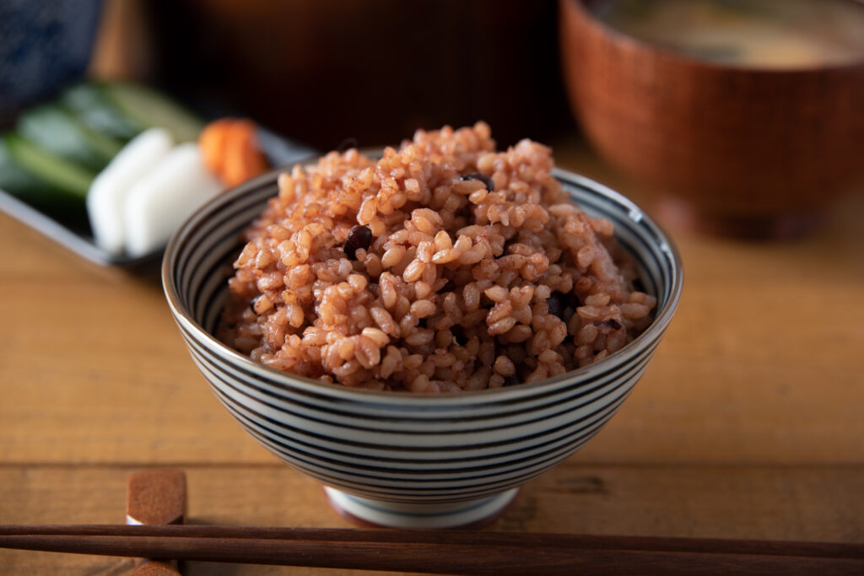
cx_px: 432
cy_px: 288
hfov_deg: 13.7
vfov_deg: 9.2
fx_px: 3600
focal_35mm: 150
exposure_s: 1/125
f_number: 5.6
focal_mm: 150
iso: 100
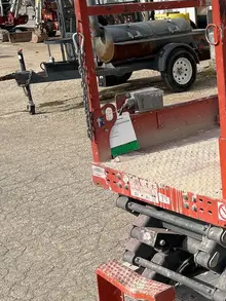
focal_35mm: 65
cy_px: 152
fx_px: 565
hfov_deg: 21.1
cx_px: 266
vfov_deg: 29.8
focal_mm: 5.7
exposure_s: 1/5319
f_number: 1.5
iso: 50
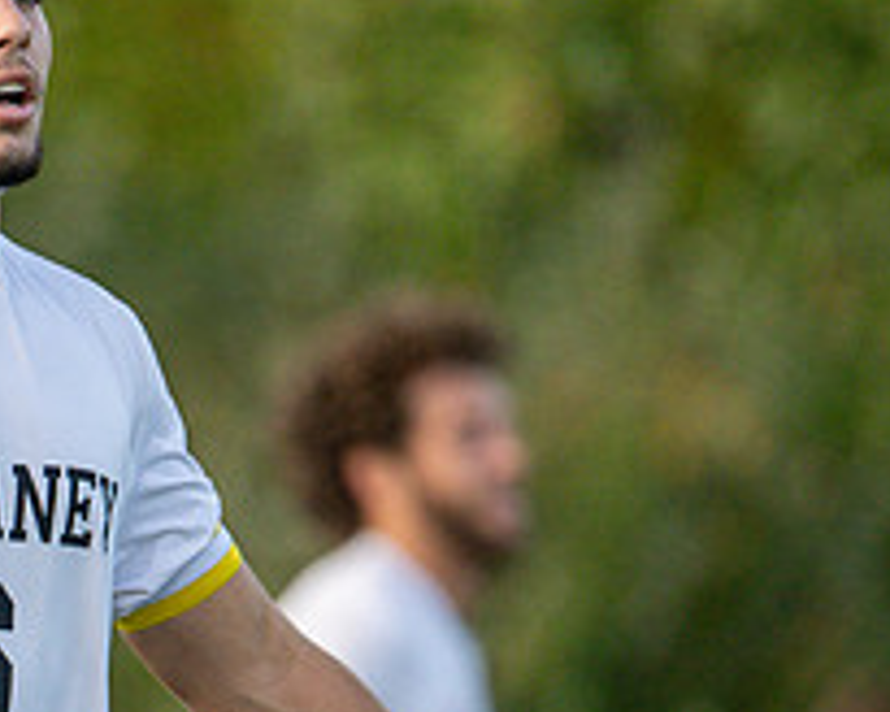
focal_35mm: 1366
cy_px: 834
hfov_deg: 1.4
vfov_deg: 1.1
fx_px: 35981
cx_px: -184
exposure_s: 1/2500
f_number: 4.5
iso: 900
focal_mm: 400
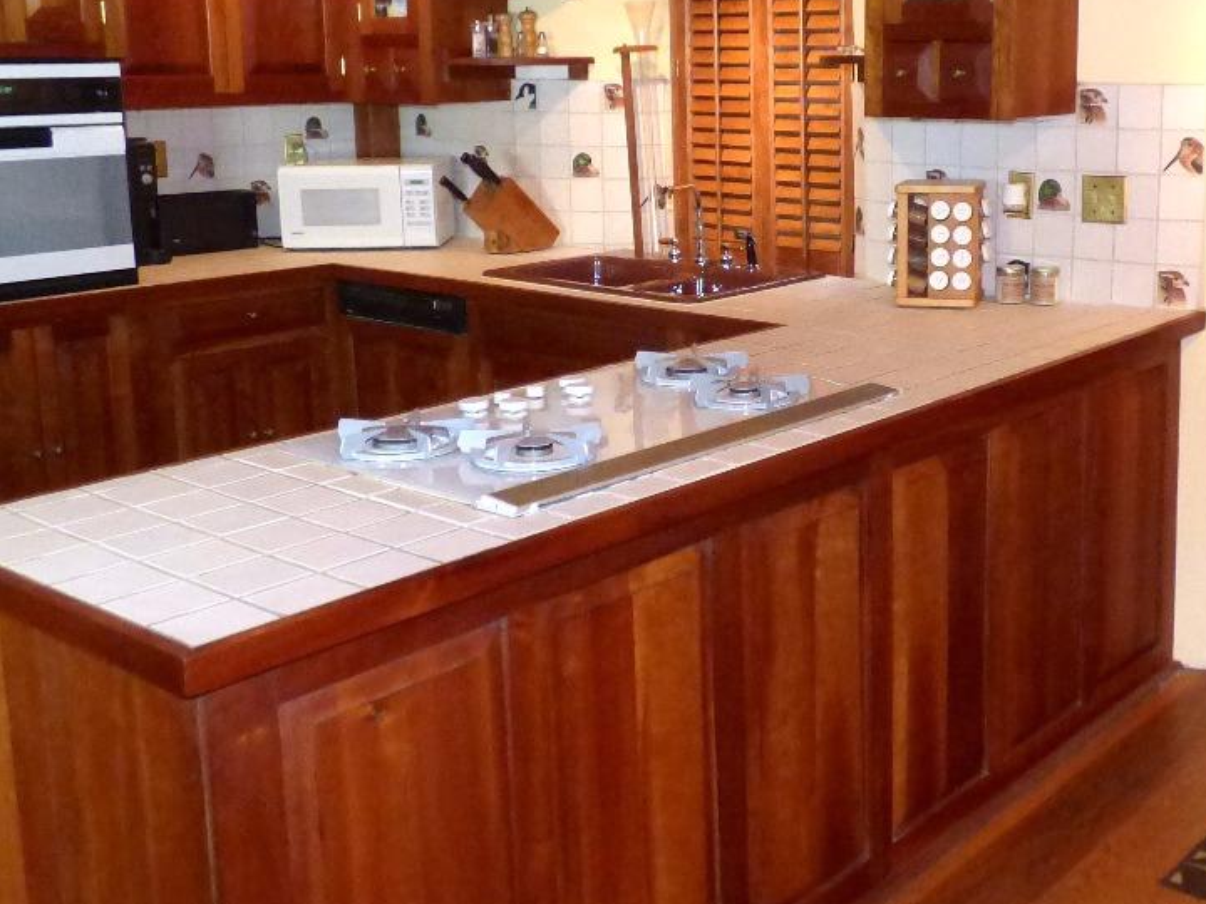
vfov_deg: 35.7
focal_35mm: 40
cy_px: 320
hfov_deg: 46.1
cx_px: 802
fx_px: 1394
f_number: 2.8
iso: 800
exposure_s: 1/60
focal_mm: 3.58
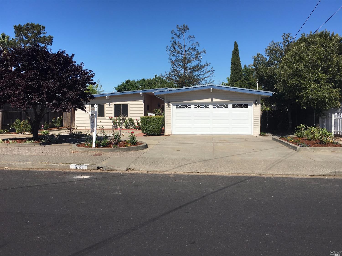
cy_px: 128
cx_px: 171
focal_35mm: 29
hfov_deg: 61.7
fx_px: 286
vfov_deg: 48.2
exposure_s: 1/2331
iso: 25
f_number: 2.2
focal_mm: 4.15
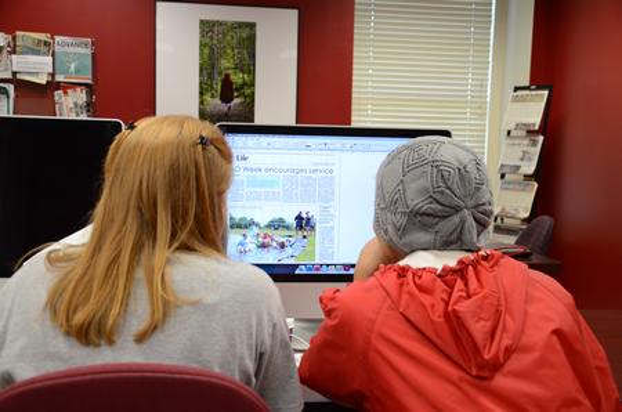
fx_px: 776
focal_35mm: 45
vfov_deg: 29.7
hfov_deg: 43.7
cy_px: 206
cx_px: 311
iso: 1600
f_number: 4.5
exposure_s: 1/160
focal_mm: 30
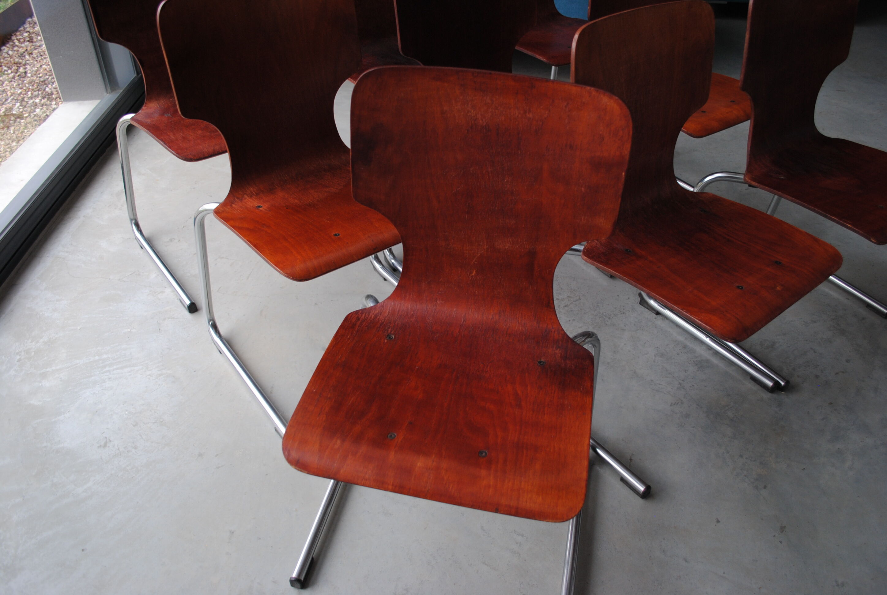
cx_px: 444
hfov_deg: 67.3
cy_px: 298
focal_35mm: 27
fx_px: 667
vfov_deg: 48.1
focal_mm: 18
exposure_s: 1/50
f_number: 3.5
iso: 200
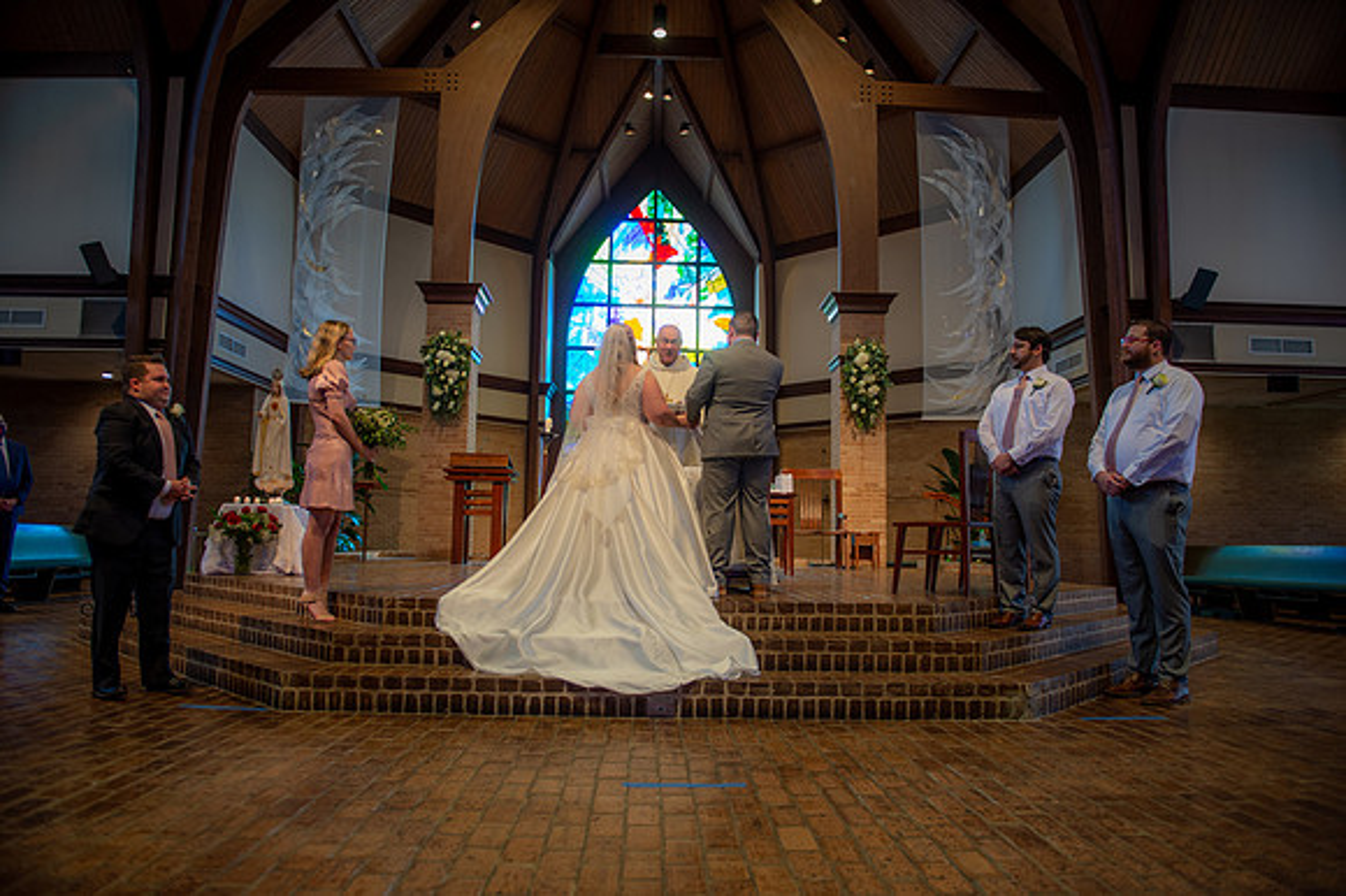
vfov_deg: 53.1
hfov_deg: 73.8
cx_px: 673
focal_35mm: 24
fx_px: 897
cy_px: 448
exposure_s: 1/100
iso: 640
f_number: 2.8
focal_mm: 24
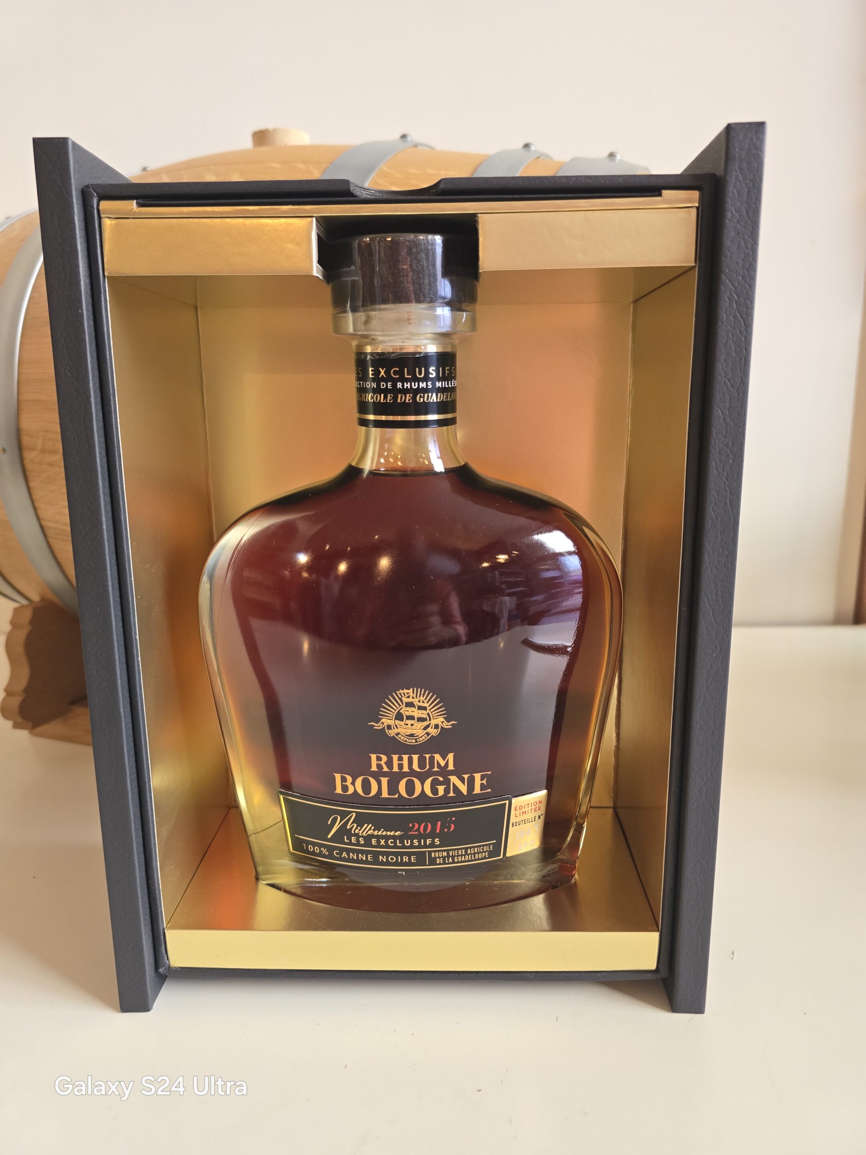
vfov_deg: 73.9
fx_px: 767
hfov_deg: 58.9
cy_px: 578
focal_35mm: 23
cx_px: 433
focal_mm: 6.3
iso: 400
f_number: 1.7
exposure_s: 1/100
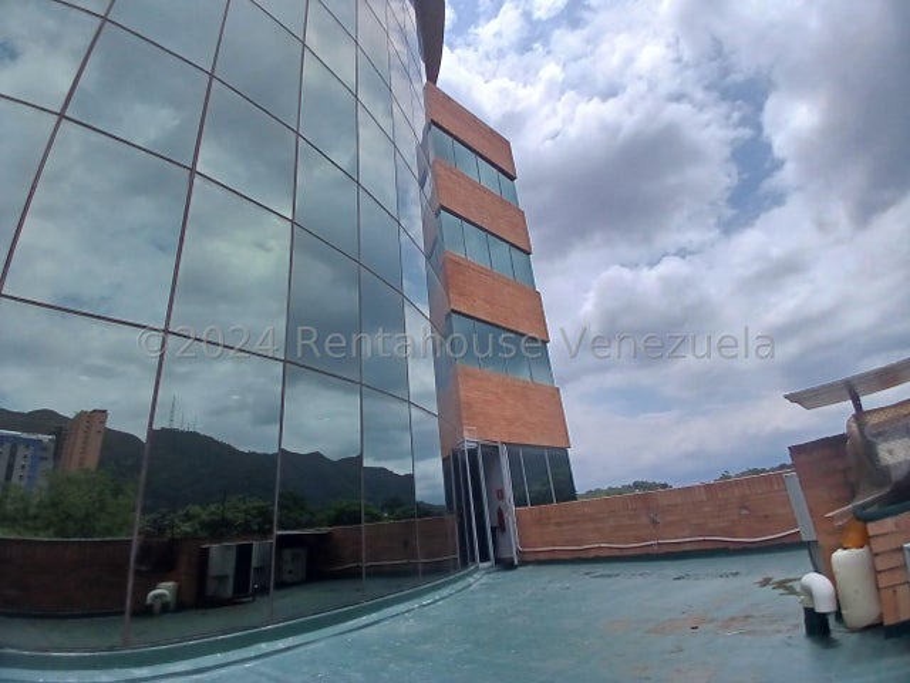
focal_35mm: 17
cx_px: 455
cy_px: 342
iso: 50
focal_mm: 1.4
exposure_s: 1/2770
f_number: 2.2
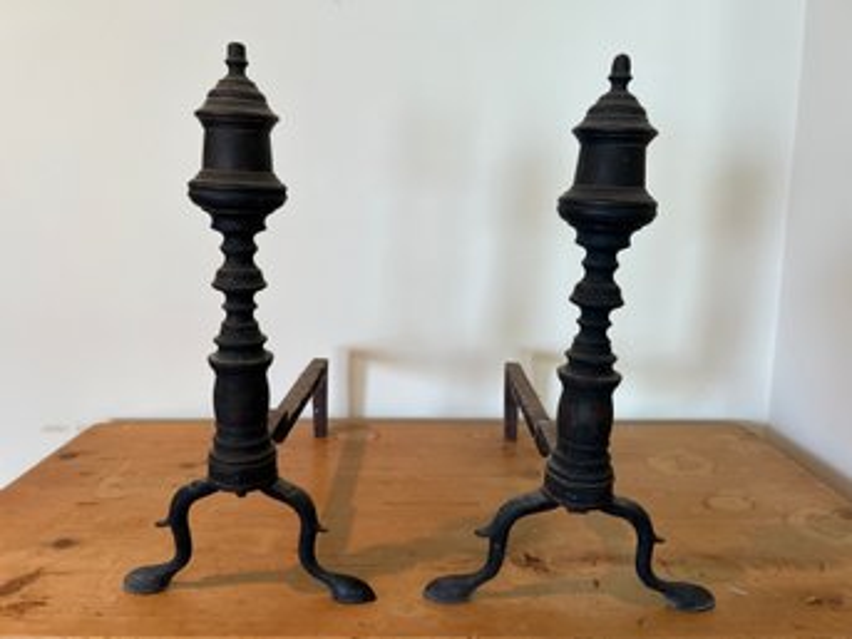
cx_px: 426
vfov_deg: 53.0
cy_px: 320
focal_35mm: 26
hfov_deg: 67.3
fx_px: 640
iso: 64
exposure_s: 1/60
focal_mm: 5.7
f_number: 1.5
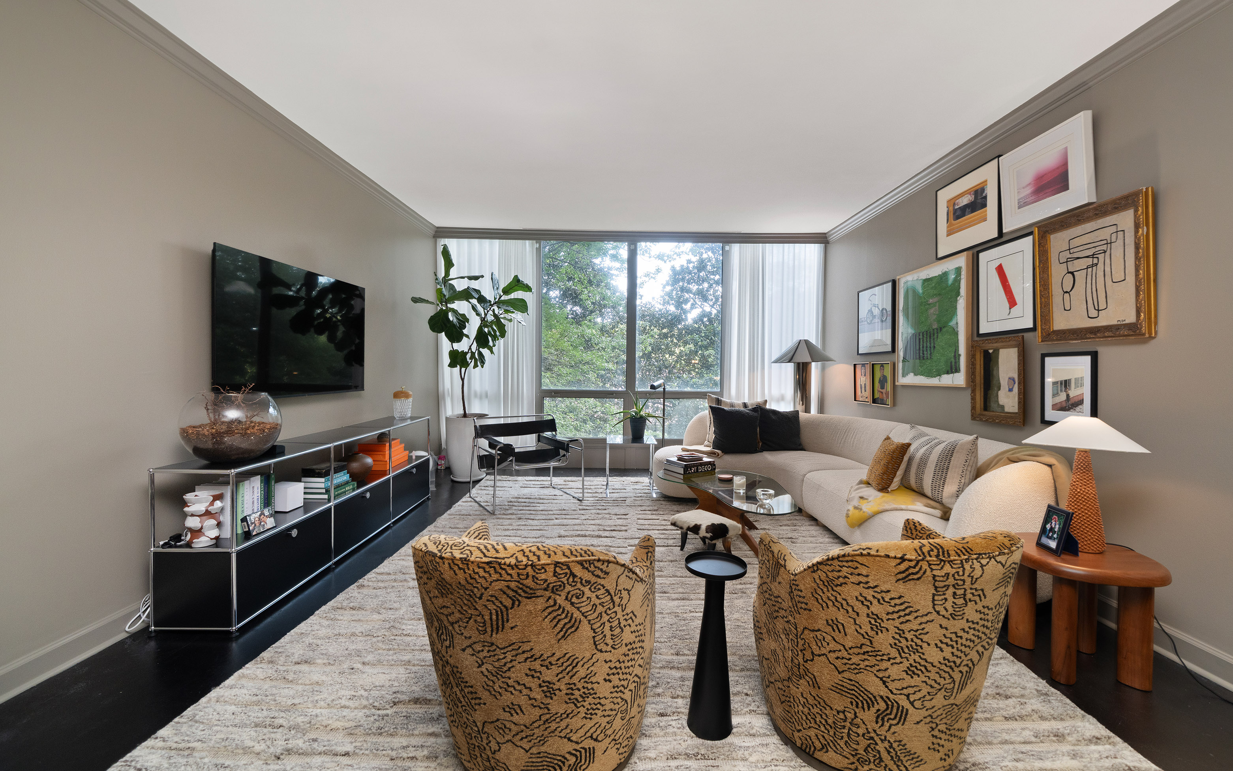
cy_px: 344
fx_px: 470
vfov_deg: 78.4
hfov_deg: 105.3
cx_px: 636
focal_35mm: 14
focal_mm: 13
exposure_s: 1/2
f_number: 8
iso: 800
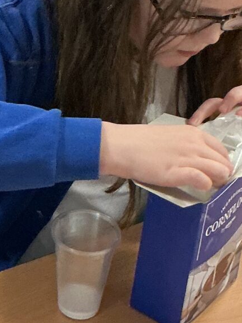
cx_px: -74
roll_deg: +0.7
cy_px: 106
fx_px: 1212
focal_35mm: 130
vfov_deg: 15.1
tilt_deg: -33.1
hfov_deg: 11.1
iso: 200
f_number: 1.8
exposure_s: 1/60
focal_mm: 3
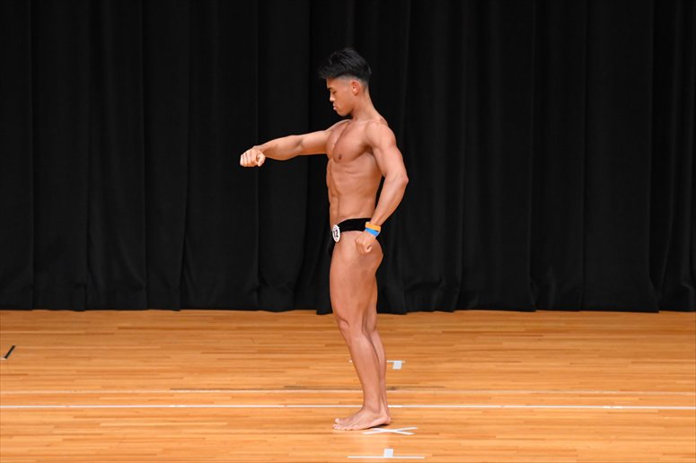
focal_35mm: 270
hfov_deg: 7.6
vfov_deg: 5.1
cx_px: 348
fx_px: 5218
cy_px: 232
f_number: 5.6
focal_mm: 180
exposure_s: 1/400
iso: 4000
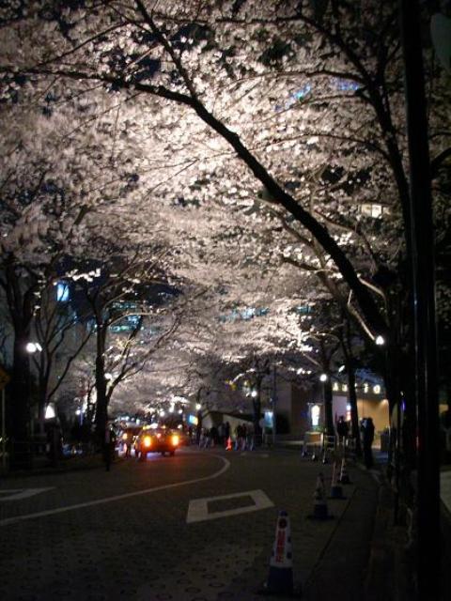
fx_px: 608
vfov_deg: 52.6
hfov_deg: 40.7
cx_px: 226
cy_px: 300
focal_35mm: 35
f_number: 3
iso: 200
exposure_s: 1/3.6
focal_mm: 5.8
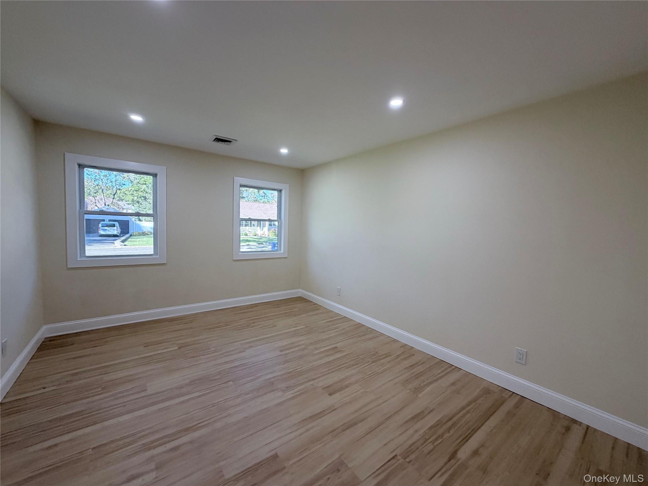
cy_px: 243
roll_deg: -0.9
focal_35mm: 14
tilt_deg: -3.3
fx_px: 262
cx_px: 324
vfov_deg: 85.7
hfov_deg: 102.1
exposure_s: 1/121
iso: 160
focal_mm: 2.22
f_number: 2.2
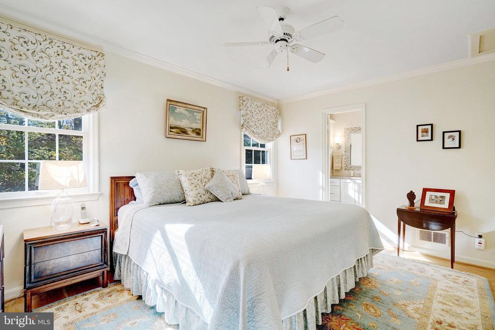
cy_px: 165
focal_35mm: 16
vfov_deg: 73.8
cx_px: 248
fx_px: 220
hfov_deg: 96.7
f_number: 8
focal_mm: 16
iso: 1250
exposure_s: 1/100
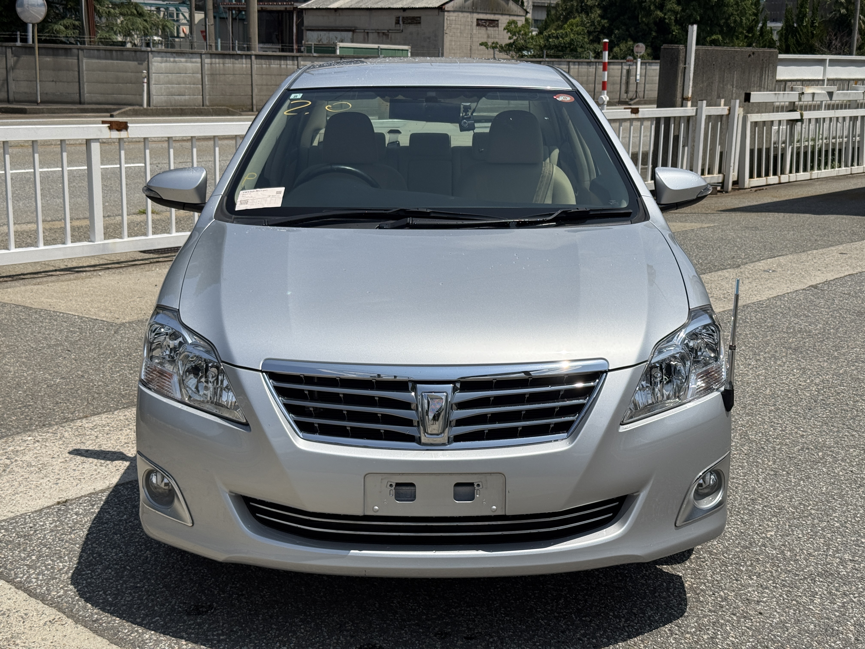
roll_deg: -1.6
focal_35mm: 48
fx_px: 1199
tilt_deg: -11.6
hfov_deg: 39.7
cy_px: 324
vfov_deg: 30.3
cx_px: 432
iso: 80
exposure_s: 1/11364
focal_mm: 6.76
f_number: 1.78
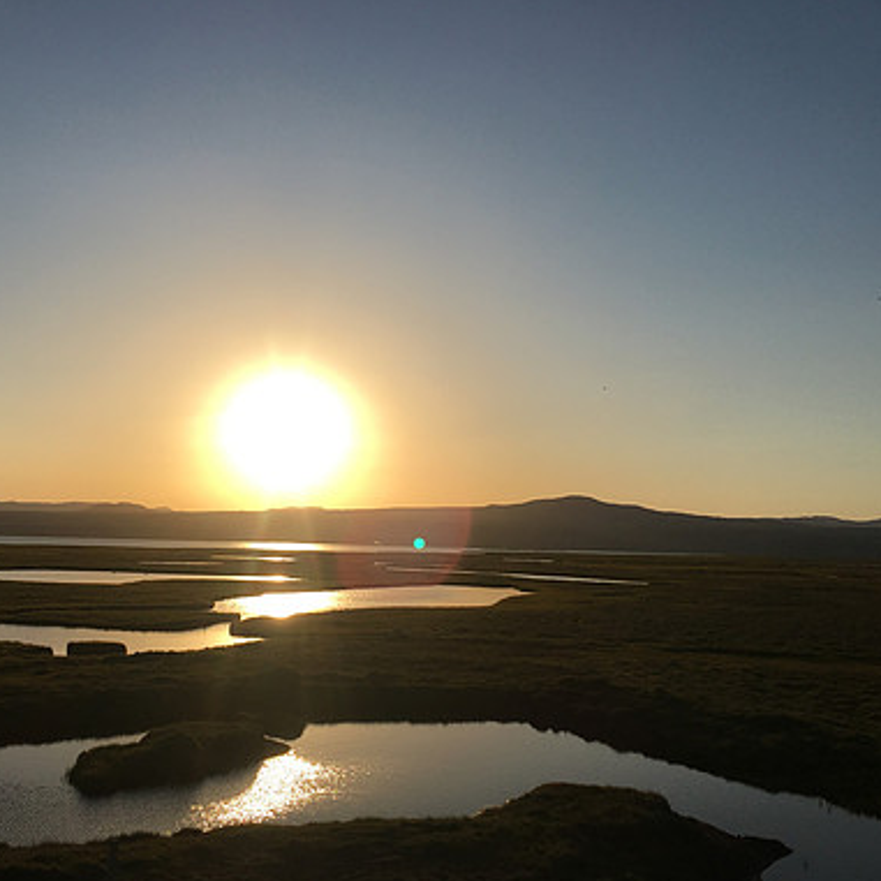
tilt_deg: +2.2
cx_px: 361
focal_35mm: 39
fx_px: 1123
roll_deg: -1.4
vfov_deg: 42.8
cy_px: 494
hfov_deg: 42.7
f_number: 2.2
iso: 25
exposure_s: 1/4808
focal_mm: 4.15
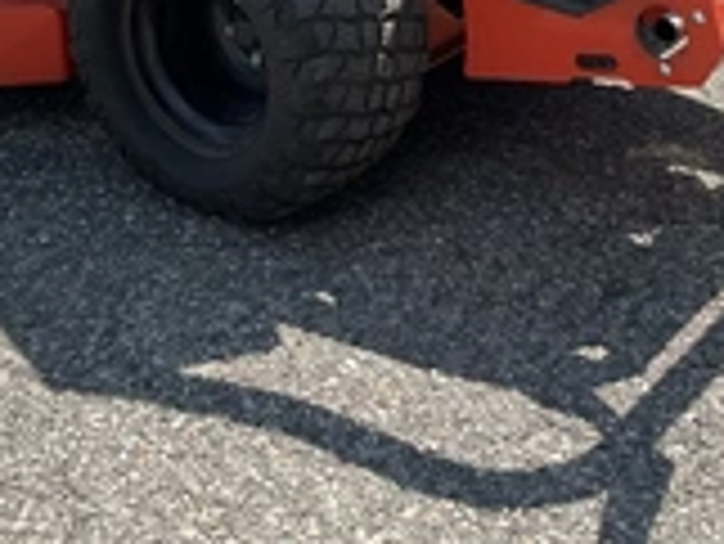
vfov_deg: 19.4
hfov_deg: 27.0
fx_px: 1507
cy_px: -85
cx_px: 364
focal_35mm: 72
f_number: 1.8
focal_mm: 3
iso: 25
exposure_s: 1/1279
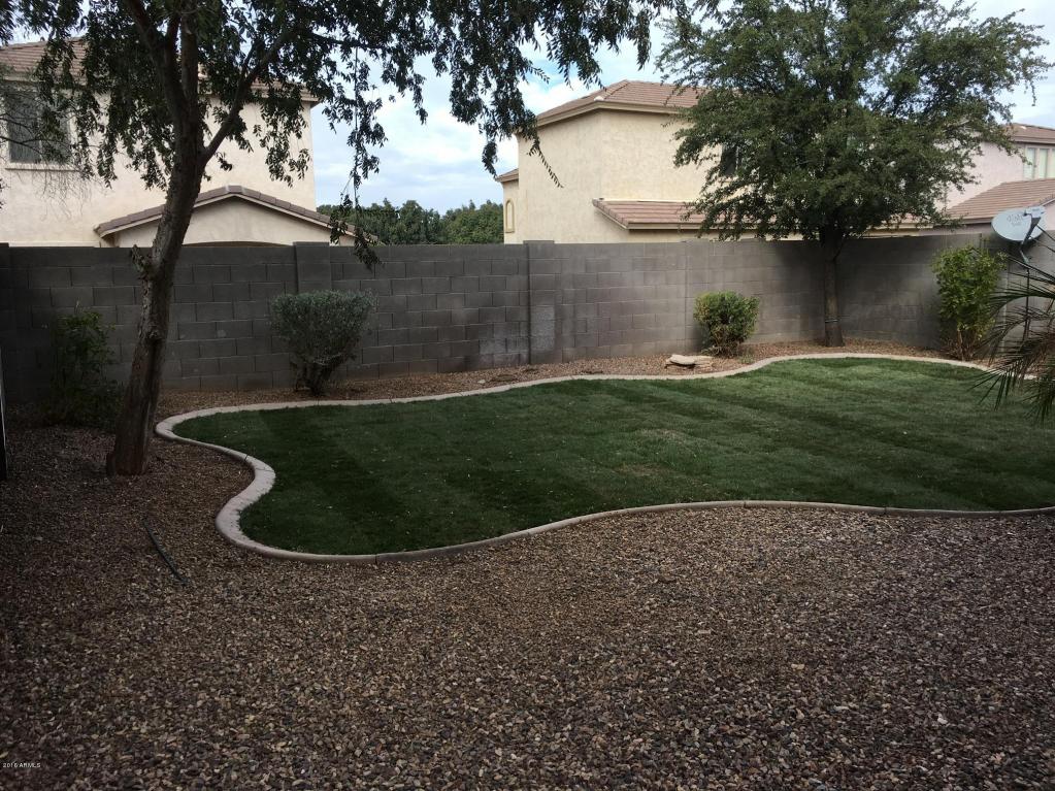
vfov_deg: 48.2
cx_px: 528
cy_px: 396
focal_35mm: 29
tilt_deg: -7.0
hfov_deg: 61.7
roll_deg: +1.0
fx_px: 884
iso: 25
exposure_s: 1/668
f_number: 2.2
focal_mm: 4.15
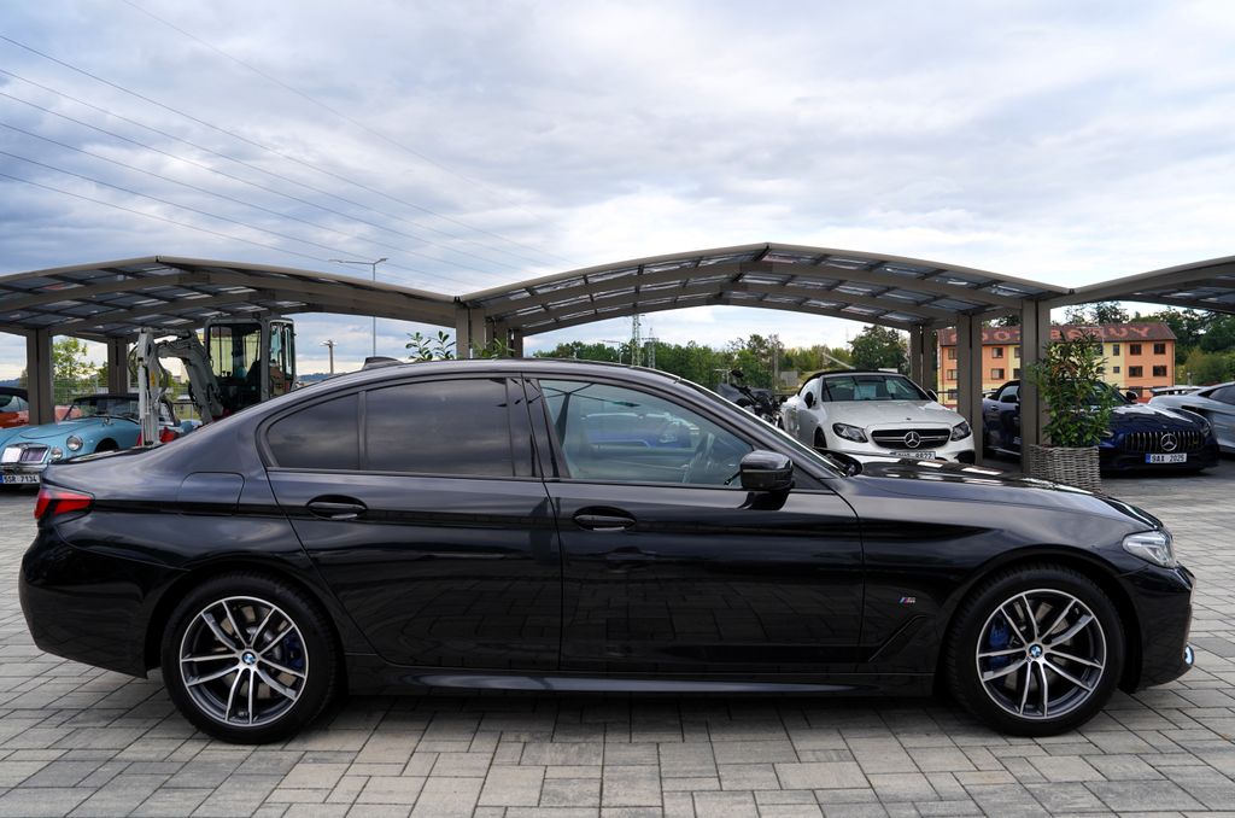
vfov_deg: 52.9
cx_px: 618
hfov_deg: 73.9
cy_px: 409
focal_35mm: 24
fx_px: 822
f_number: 5
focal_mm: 24
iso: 100
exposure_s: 1/100
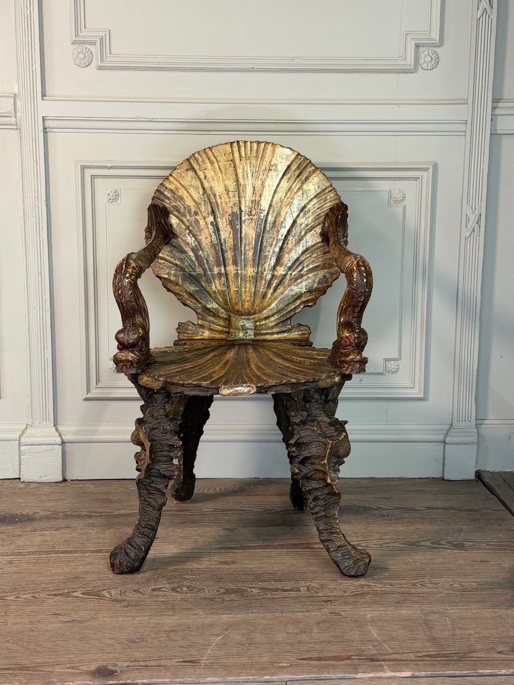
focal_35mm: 48
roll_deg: +0.5
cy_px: 342
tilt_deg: -9.5
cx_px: 257
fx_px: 950
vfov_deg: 39.7
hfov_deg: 30.3
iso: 125
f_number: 1.78
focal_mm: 6.76
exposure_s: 1/50
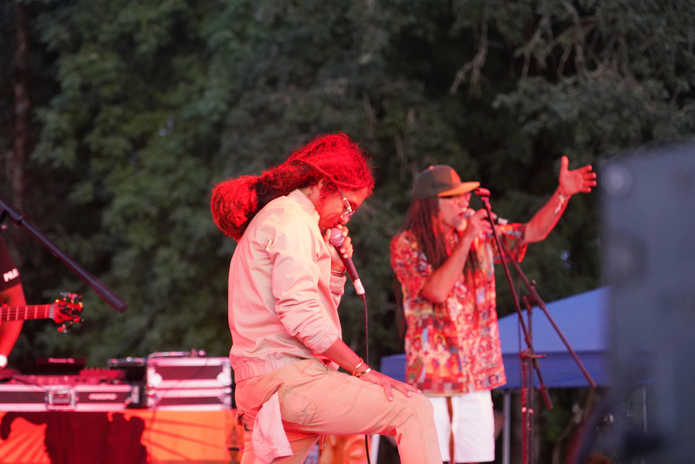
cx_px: 348
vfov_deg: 13.0
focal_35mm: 105
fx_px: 2027
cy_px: 232
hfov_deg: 19.5
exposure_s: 1/160
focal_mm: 105
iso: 5000
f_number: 4
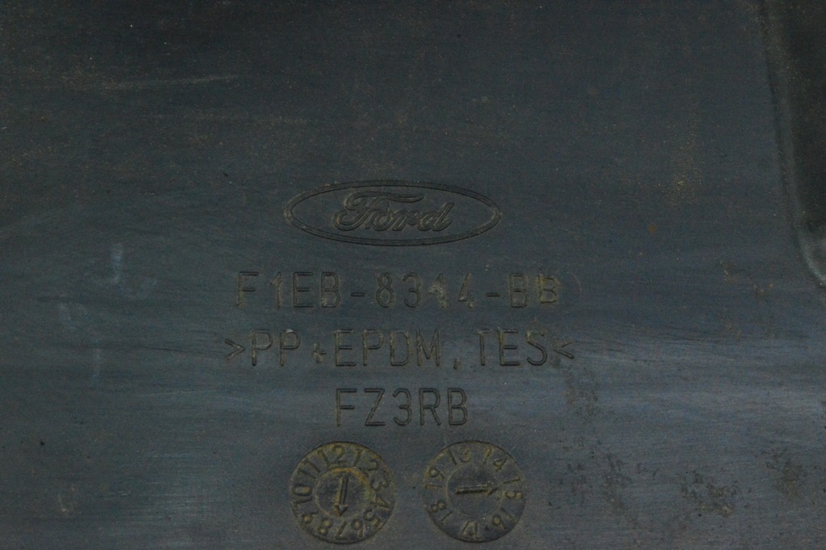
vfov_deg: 17.5
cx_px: 413
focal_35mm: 78
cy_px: 275
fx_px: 1788
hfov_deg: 26.0
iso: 6400
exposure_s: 1/25
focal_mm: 52
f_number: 36
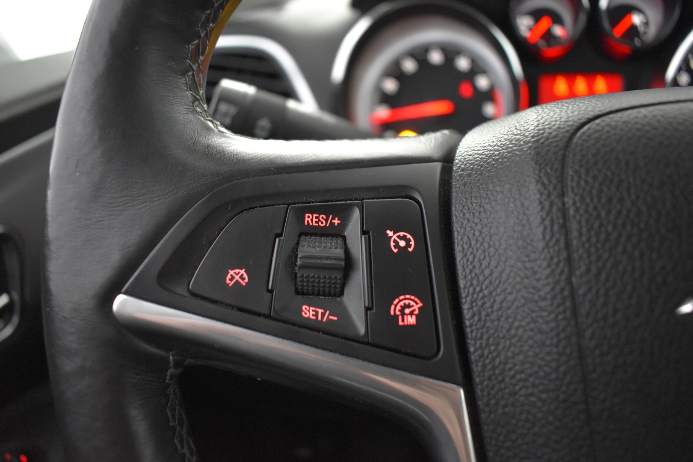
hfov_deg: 67.4
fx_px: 520
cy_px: 231
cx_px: 346
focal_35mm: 27
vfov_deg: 47.9
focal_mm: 18
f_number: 3.5
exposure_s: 1/20
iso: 3200
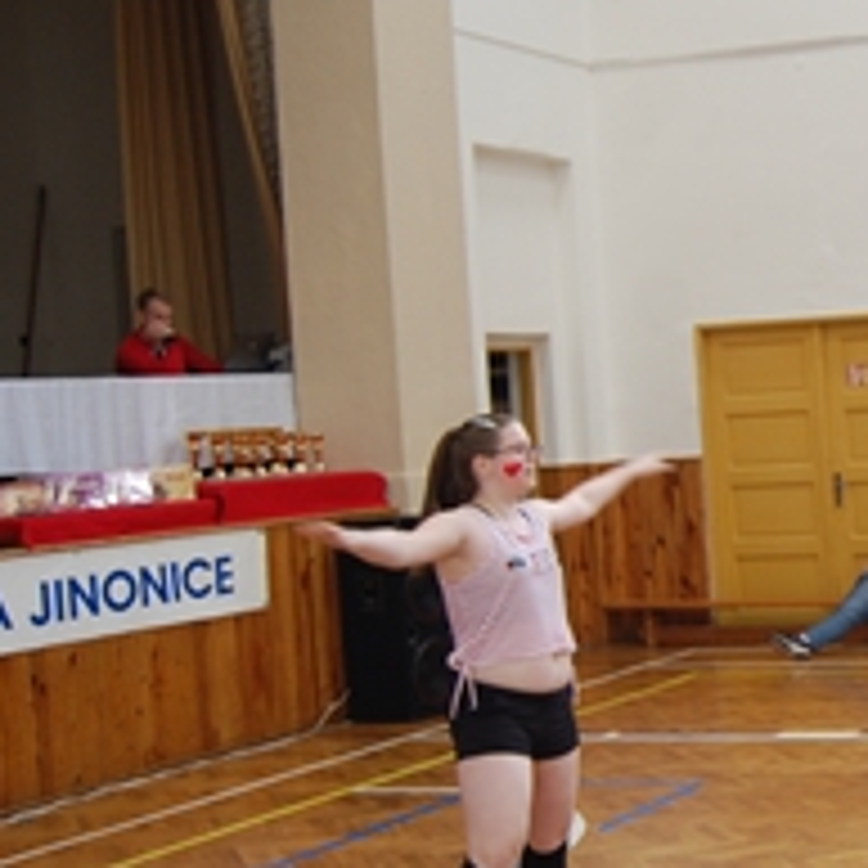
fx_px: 1872
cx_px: 1088
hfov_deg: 23.5
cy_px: 481
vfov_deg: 26.1
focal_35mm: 66
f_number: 3.8
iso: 400
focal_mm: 20
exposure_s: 1/50
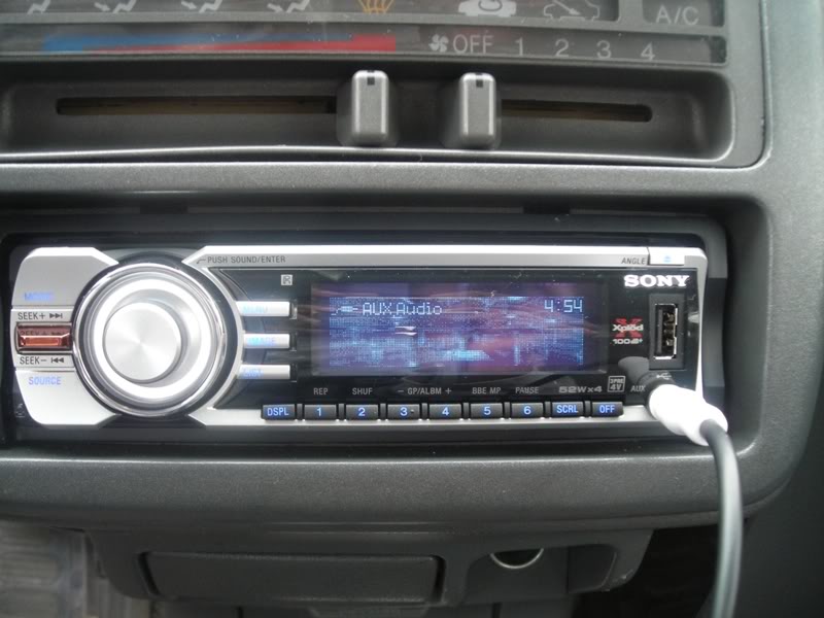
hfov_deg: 49.0
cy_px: 309
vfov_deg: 37.7
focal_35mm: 38
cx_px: 412
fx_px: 905
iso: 188
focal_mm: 6.3
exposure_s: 1/30
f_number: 3.2
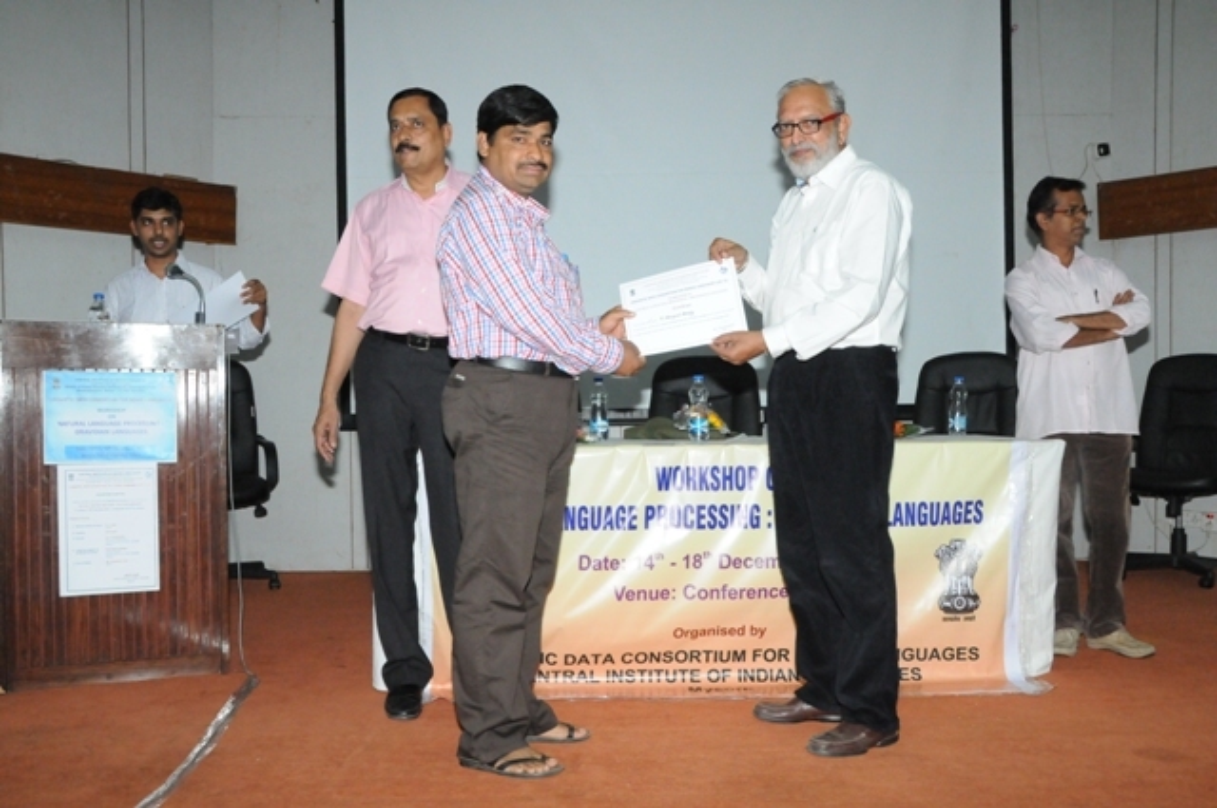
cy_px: 404
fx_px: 1114
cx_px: 608
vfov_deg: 39.9
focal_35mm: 33
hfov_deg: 57.3
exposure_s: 1/125
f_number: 8
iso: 3200
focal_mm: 22
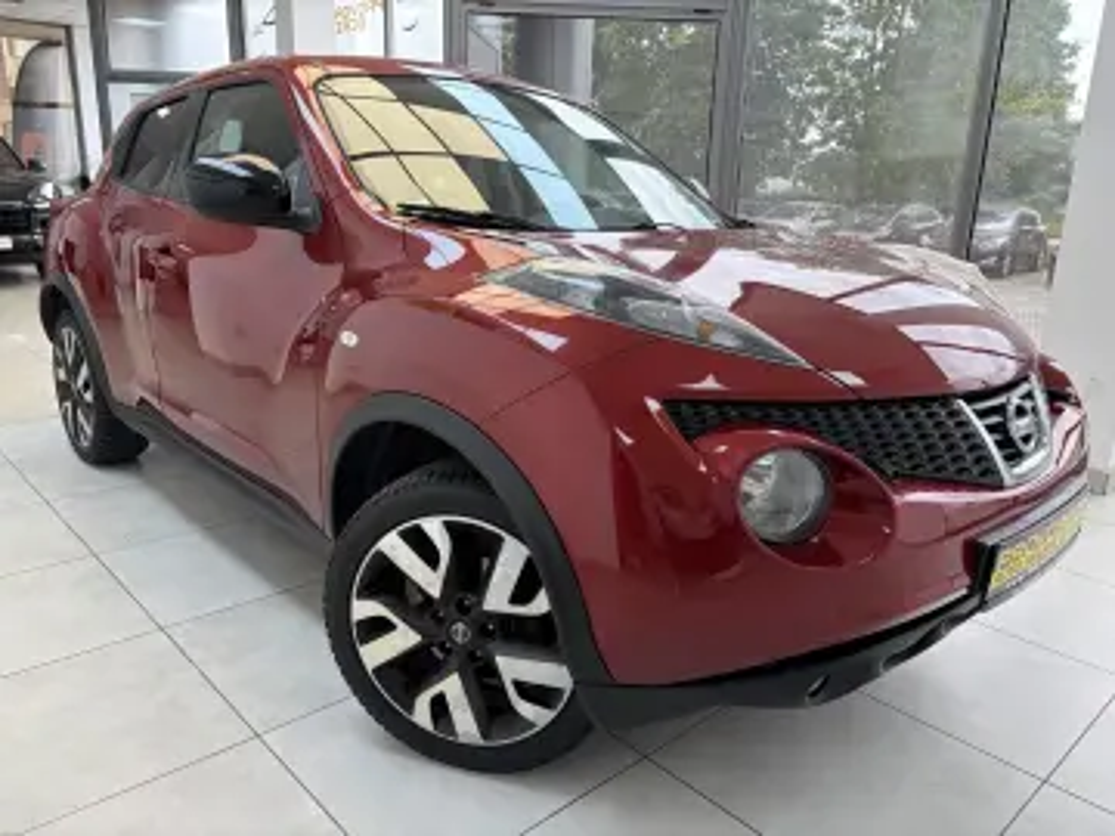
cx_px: 558
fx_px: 837
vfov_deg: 53.1
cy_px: 418
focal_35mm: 26
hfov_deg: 67.3
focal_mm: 5.96
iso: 32
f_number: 1.6
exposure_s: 1/100
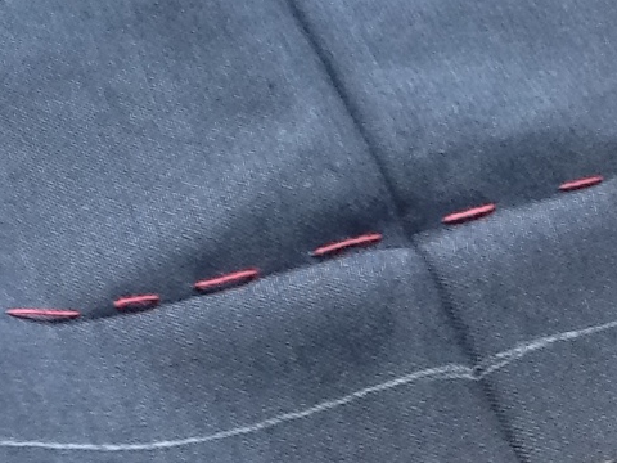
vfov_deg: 16.6
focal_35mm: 88
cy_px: 414
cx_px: 427
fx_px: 1569
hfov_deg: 22.1
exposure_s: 1/30
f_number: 2.4
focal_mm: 2.03
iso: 80
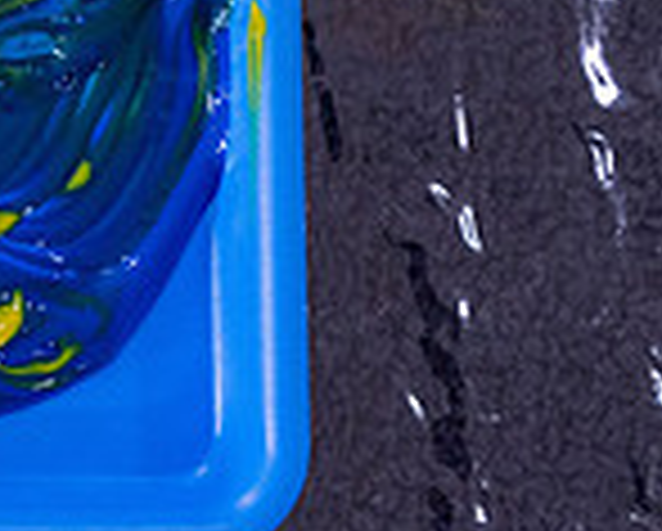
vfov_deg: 13.7
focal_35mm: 111
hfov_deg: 14.9
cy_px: -20
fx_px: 2178
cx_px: -554
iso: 2000
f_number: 4
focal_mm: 30
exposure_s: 1/200
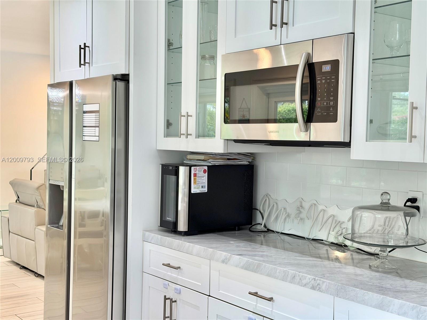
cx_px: 214
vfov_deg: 30.3
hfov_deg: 39.7
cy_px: 160
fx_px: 592
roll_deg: -0.7
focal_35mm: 48
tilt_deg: -3.0
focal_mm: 6.76
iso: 100
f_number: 1.78
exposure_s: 1/60
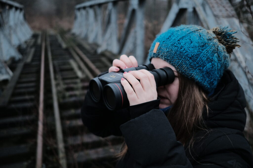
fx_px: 246
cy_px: 84
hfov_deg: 54.5
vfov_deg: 37.8
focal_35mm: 35
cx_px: 126
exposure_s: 1/125
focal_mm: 23
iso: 800
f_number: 2
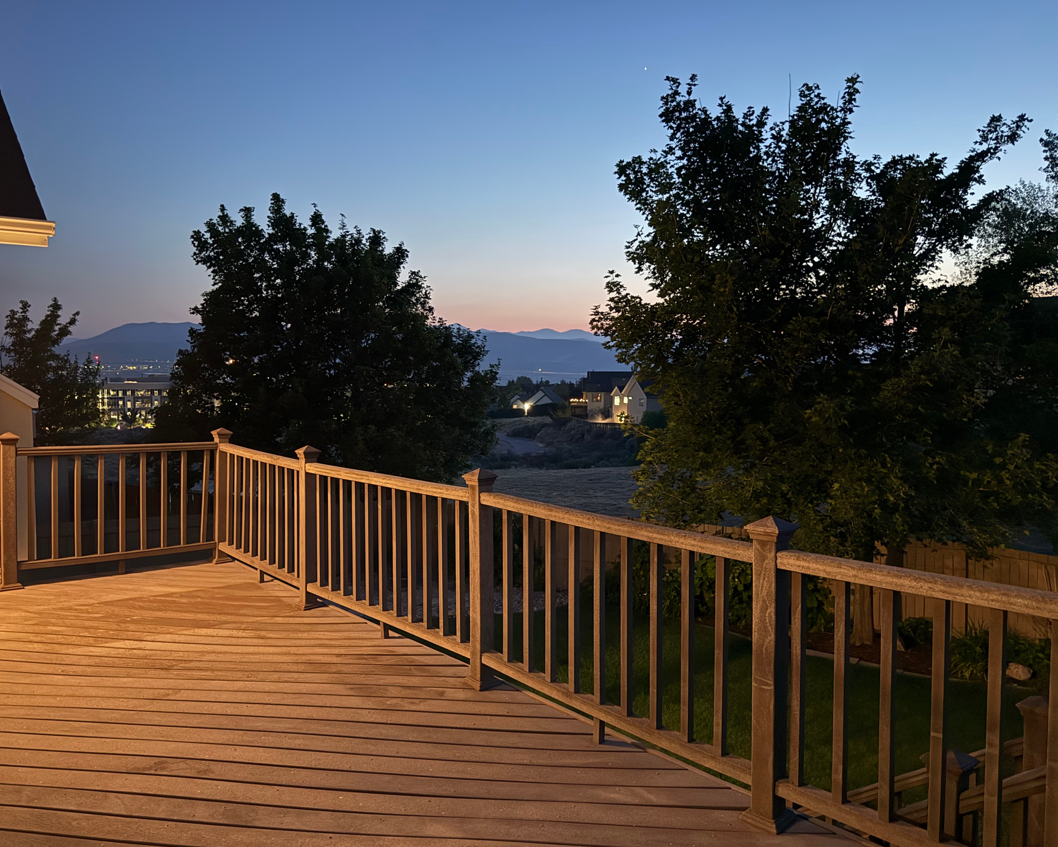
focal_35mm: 26
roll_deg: -0.7
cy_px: 433
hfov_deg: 66.0
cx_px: 500
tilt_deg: -3.2
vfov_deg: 54.9
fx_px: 814
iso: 1600
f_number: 1.78
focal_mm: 6.76
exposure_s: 1/15
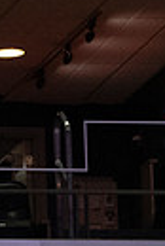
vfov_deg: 1.8
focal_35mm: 1135
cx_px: 726
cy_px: 304
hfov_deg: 1.2
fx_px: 7782
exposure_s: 1/800
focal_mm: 135
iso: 2500
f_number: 2.8
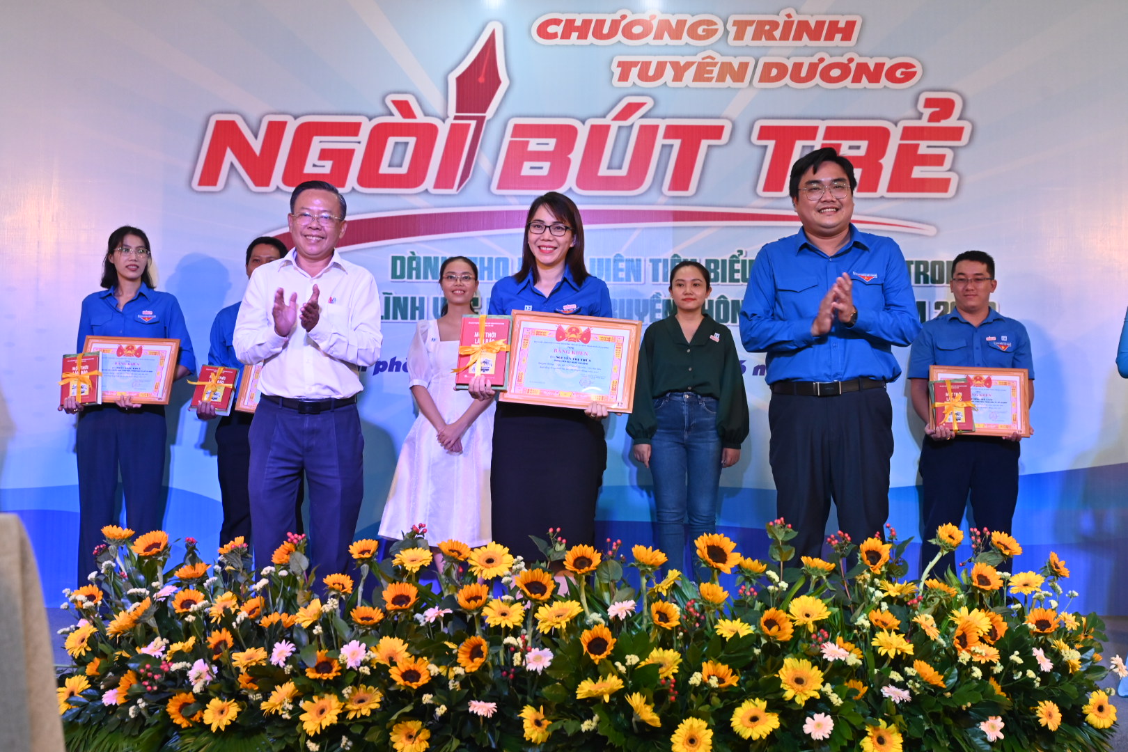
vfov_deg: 32.6
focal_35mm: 41
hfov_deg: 47.4
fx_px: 1285
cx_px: 564
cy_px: 376
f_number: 5.6
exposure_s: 1/160
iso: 1800
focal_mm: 41
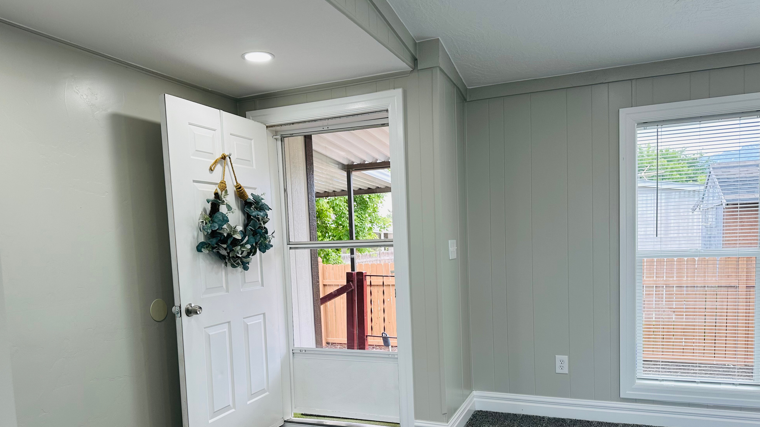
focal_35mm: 27
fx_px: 544
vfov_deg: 42.4
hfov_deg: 69.8
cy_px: 280
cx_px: 370
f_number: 1.78
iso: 80
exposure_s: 1/121
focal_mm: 6.86
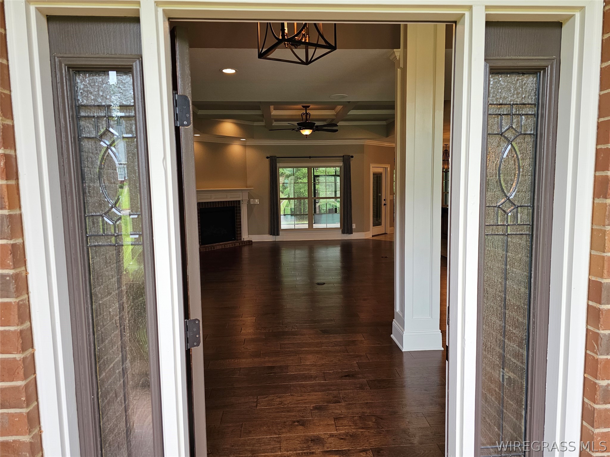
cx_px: 305
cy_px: 228
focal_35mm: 23
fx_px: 405
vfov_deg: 58.9
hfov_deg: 73.9
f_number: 1.7
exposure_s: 1/359
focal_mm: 6.3
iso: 125
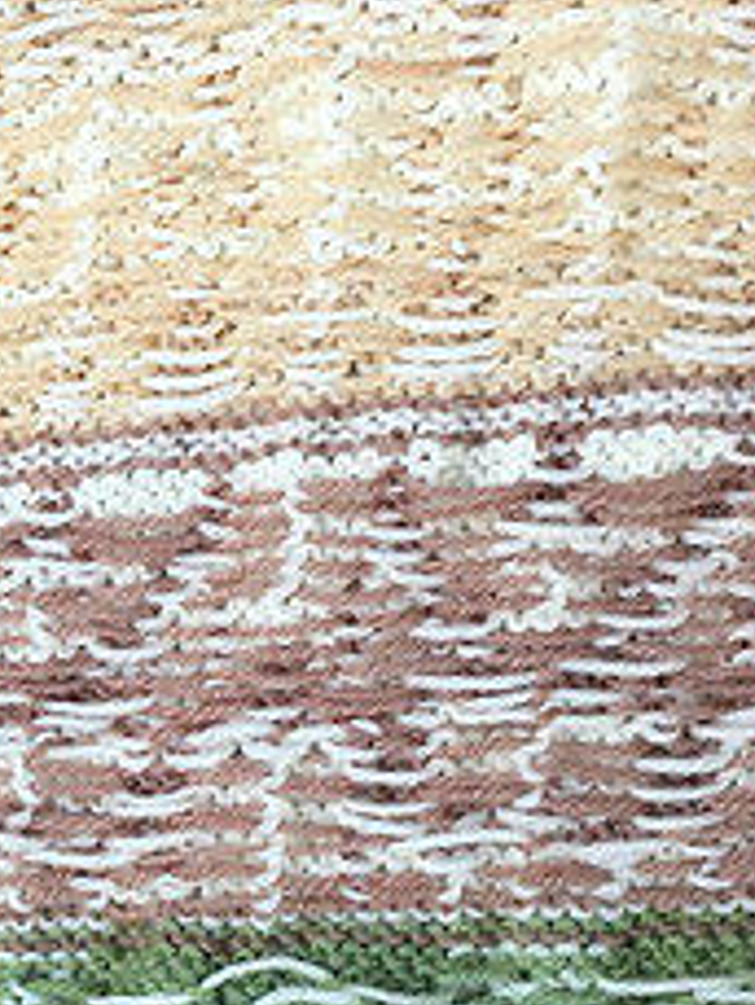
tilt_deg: -48.0
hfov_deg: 17.2
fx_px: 2353
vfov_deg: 23.9
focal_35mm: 81
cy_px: 729
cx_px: -198
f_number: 2.2
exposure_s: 1/33
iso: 32
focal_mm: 4.15
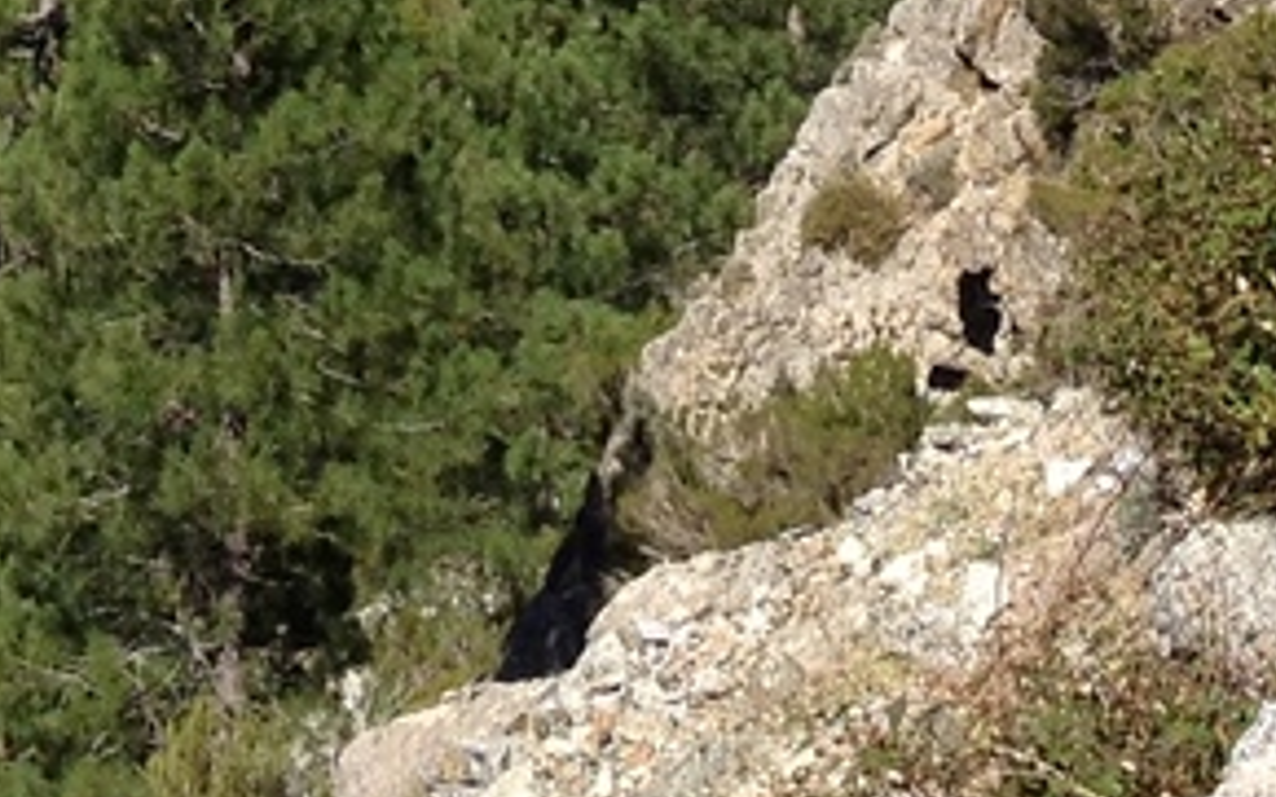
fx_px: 7126
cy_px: -1502
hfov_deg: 10.2
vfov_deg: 6.0
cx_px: 414
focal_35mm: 205
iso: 64
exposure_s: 1/1623
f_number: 2.4
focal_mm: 4.28
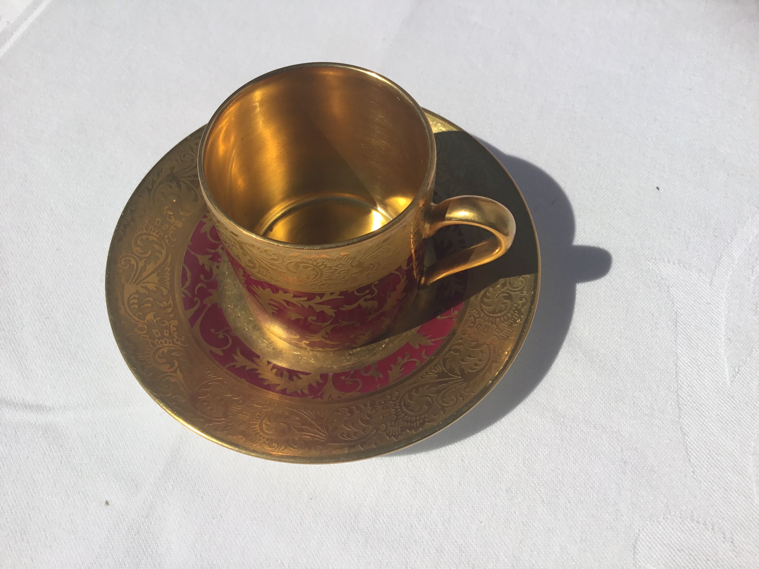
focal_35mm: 31
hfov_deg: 58.4
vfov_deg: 45.4
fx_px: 680
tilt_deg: -61.0
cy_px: 284
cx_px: 380
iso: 25
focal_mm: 3.3
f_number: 2.4
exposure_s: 1/4082
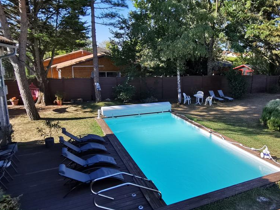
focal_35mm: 17
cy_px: 103
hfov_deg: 91.0
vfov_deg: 74.7
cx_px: 140
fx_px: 138
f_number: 2.2
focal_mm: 2.35
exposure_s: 1/503
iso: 50
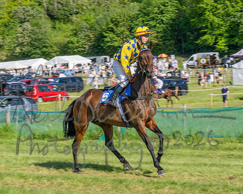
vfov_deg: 11.1
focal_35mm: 139
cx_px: 86
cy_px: 97
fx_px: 1003
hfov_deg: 13.8
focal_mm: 70
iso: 100
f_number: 16
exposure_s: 1/160
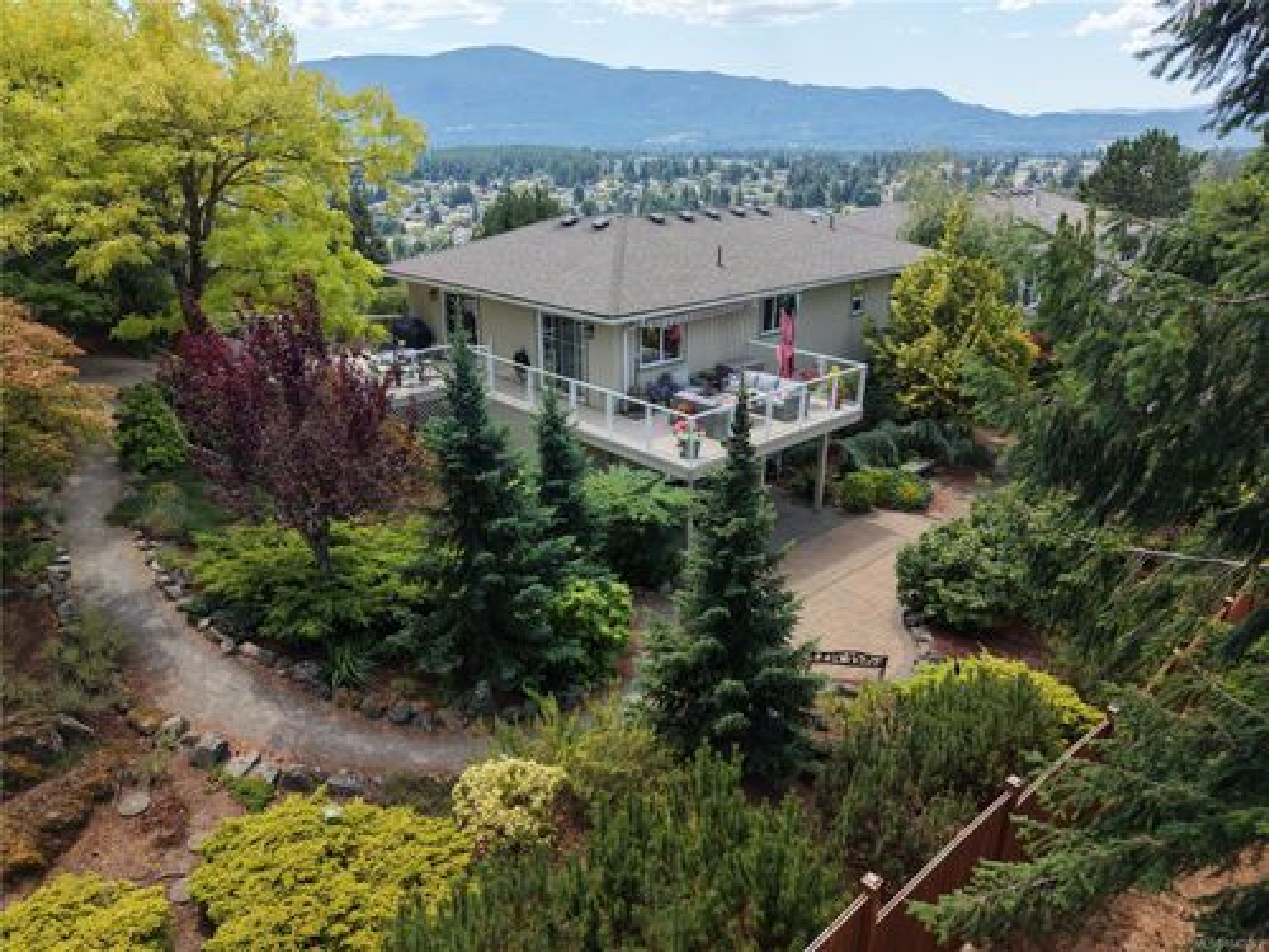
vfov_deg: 56.8
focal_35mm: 24
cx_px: 634
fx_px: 880
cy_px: 476
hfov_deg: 71.6
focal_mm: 8.67
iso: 400
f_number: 1.8
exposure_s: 1/80
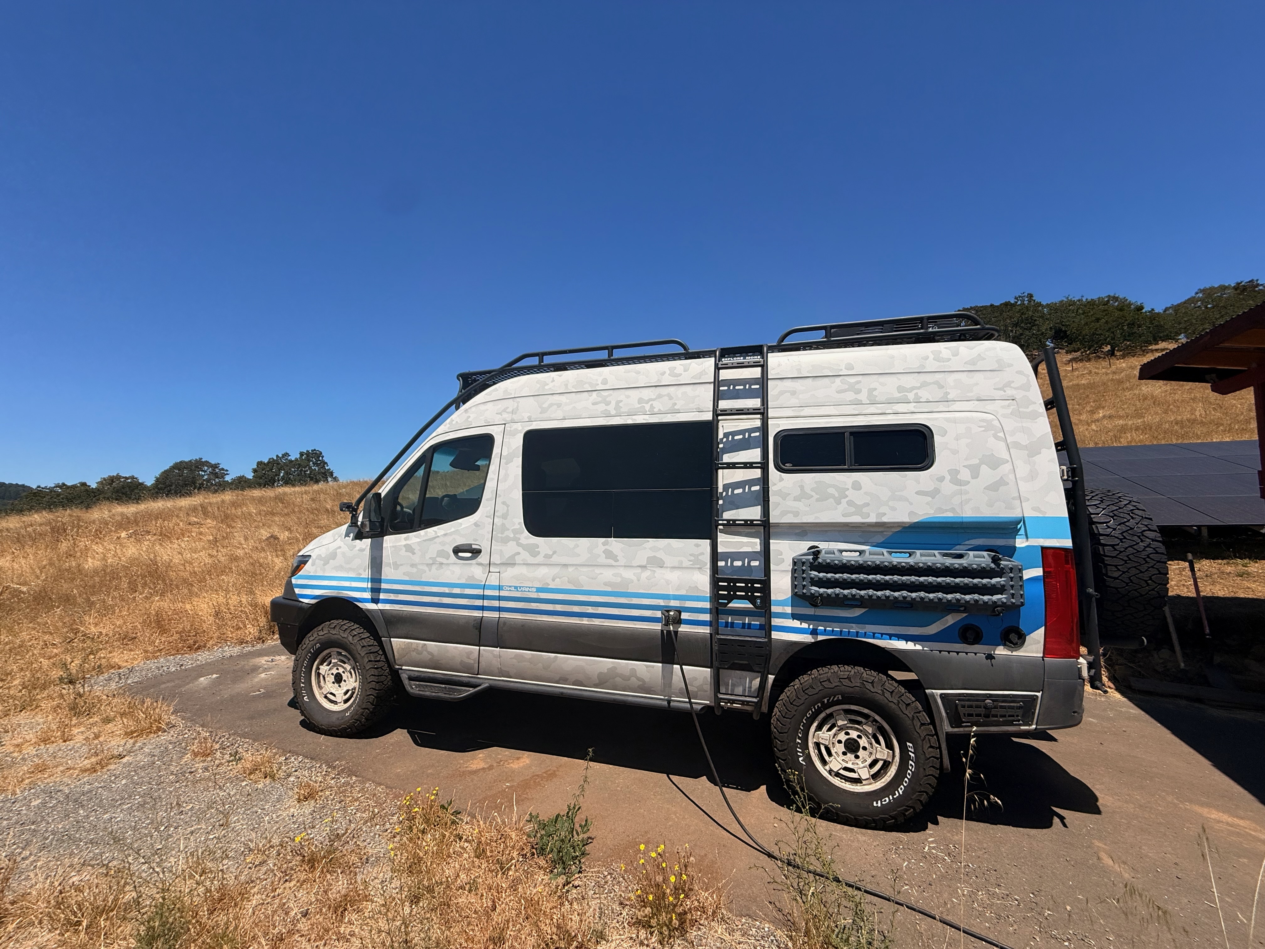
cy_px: 474
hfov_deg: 102.1
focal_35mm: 14
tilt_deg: +5.5
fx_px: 512
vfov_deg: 85.7
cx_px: 632
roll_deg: -0.3
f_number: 2.2
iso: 50
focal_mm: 2.22
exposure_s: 1/4149
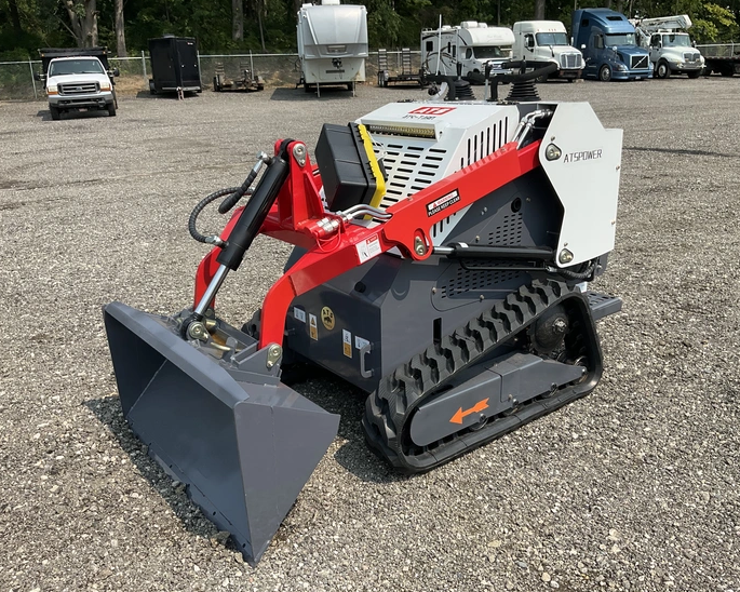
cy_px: 297
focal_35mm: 31
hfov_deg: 57.1
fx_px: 679
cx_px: 391
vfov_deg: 47.1
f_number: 1.8
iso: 25
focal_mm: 3
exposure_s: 1/1451
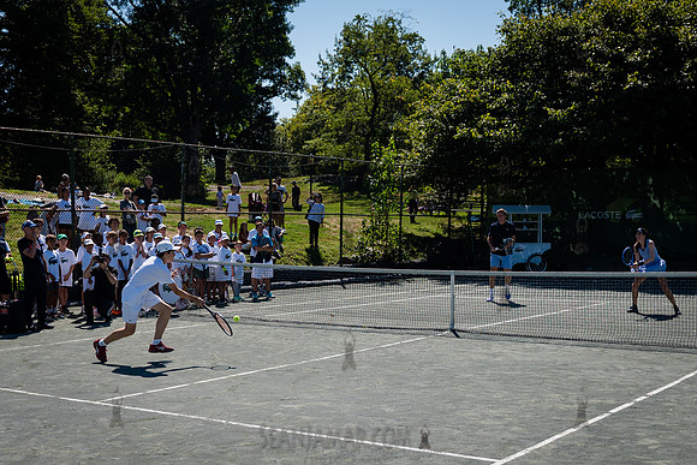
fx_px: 941
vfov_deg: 27.6
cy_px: 313
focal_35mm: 49
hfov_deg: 40.6
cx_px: 379
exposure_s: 1/2000
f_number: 3.5
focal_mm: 29
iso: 200
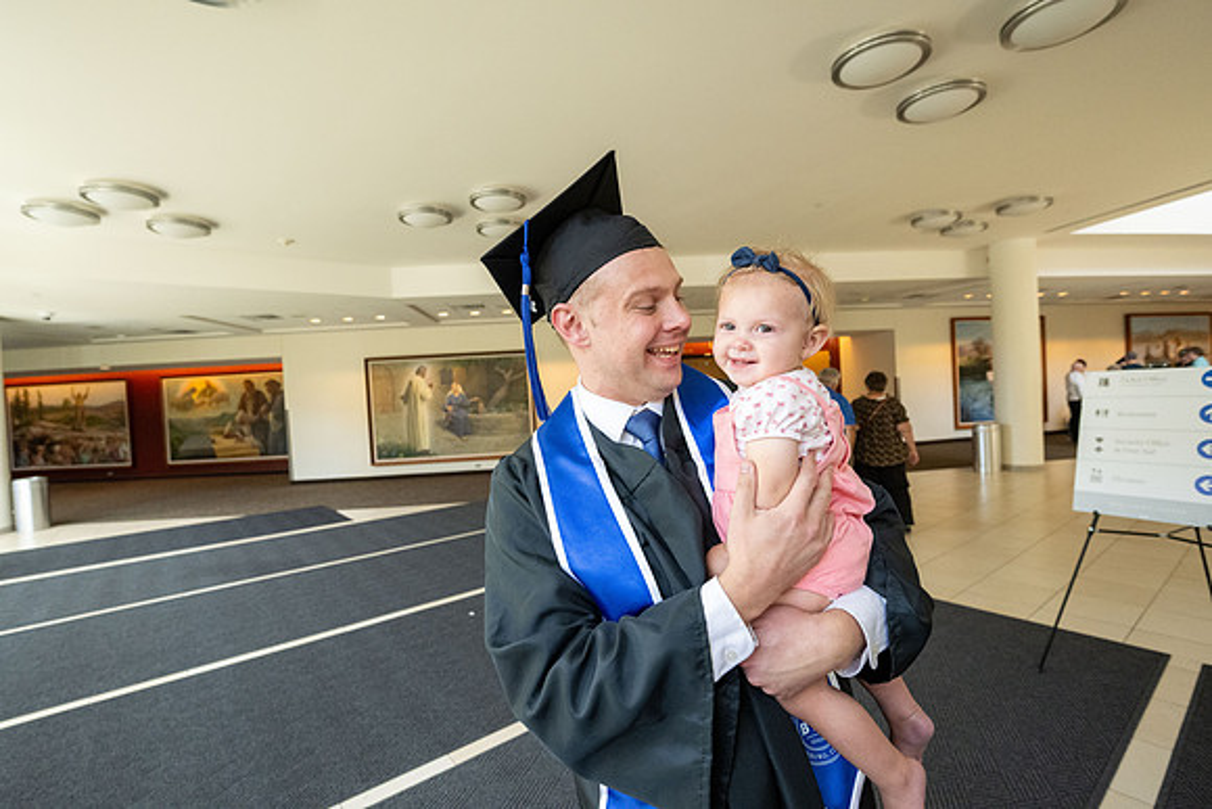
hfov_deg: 91.6
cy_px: 404
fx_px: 589
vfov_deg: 68.9
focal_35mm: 18
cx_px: 606
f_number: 4
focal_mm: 17.5
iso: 4000
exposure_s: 1/500
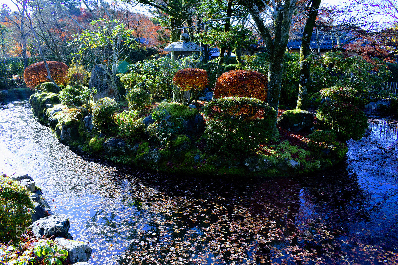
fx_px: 298
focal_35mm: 27
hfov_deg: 67.4
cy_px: 132
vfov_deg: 47.9
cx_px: 199
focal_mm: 18
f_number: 8
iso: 400
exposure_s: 1/250
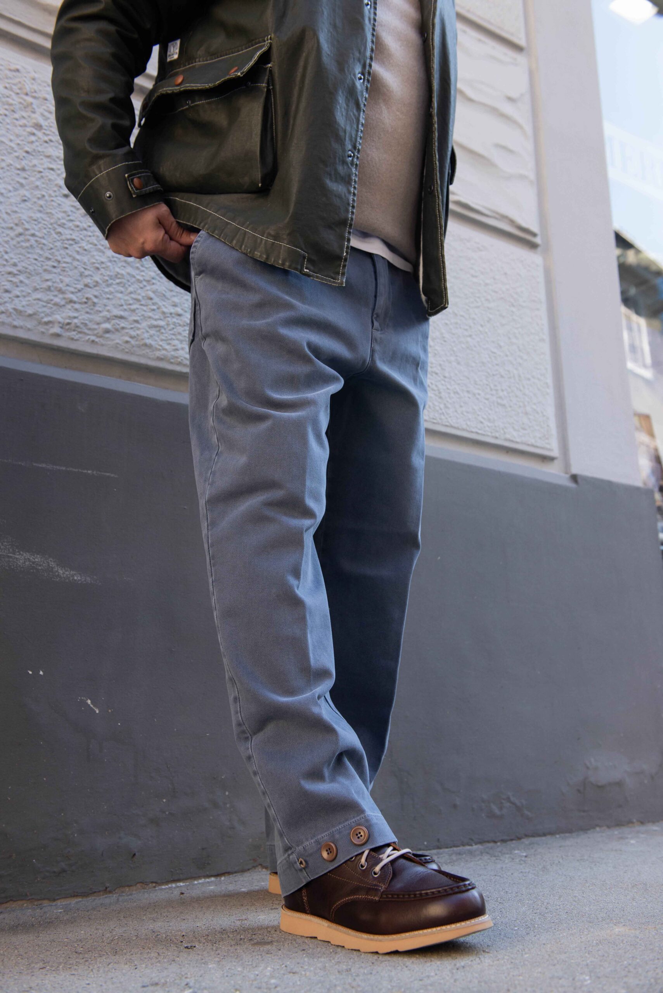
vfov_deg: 50.7
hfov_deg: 35.1
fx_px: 1049
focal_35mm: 38
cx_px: 332
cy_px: 496
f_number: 5.6
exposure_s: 1/320
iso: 500
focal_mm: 38
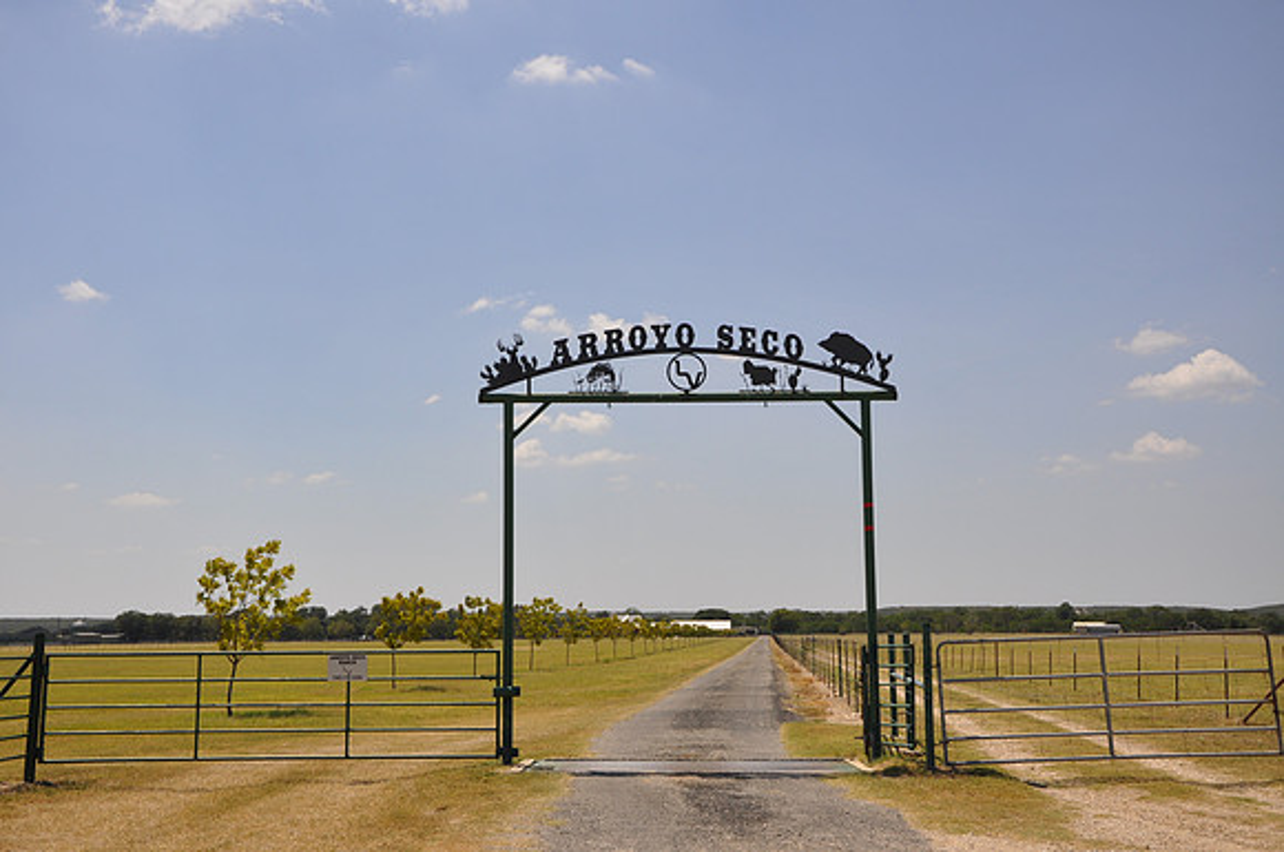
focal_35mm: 45
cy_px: 426
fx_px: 1603
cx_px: 642
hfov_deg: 43.7
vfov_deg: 29.8
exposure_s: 1/320
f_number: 9
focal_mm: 30
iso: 200
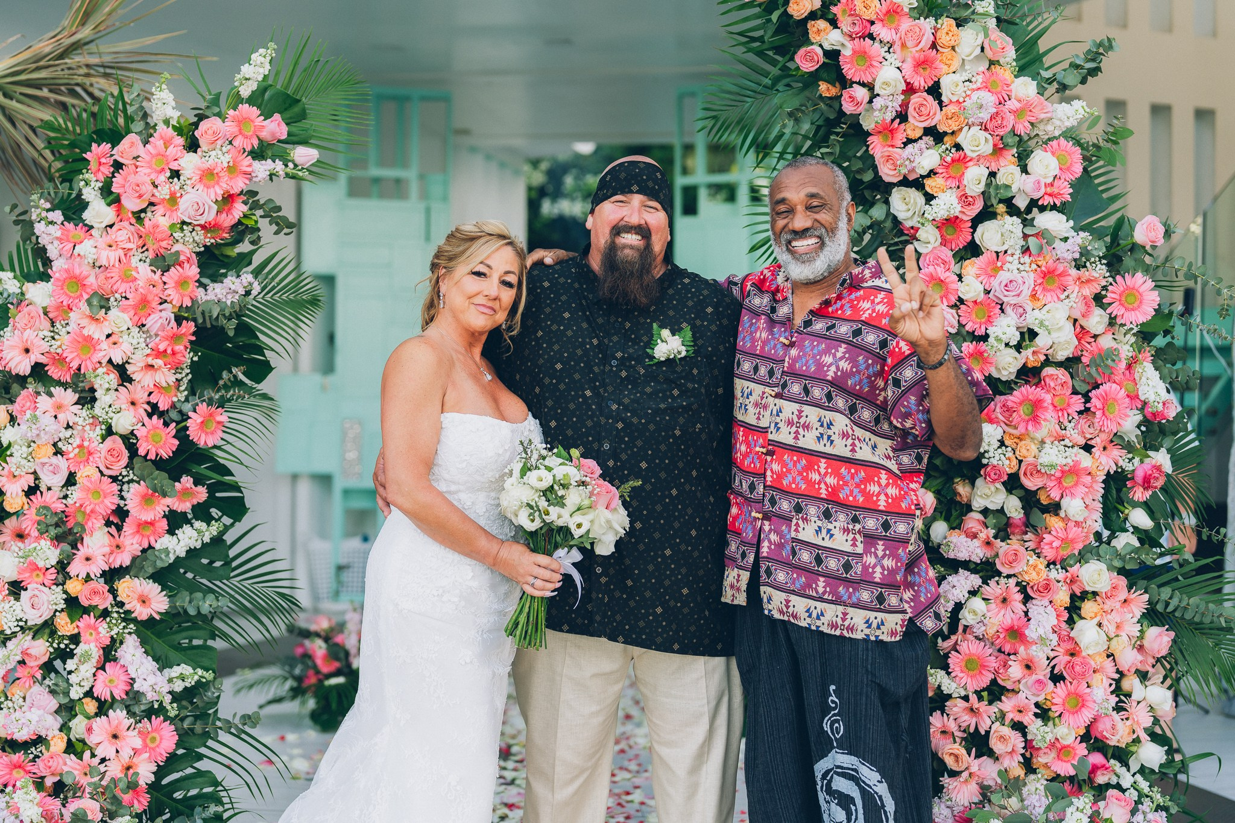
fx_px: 1860
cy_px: 377
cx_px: 565
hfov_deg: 36.7
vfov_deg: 24.9
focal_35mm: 54
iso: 100
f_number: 2
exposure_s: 1/250
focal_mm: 50
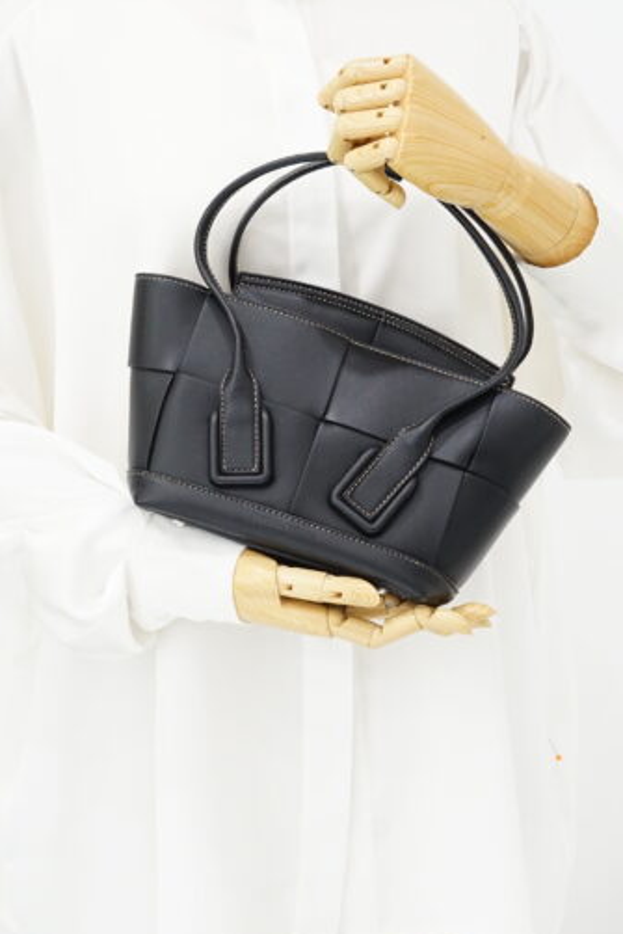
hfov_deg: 13.4
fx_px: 2646
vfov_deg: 20.0
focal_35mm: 102
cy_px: 441
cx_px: 276
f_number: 6.3
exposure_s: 1/8
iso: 640
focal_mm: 50
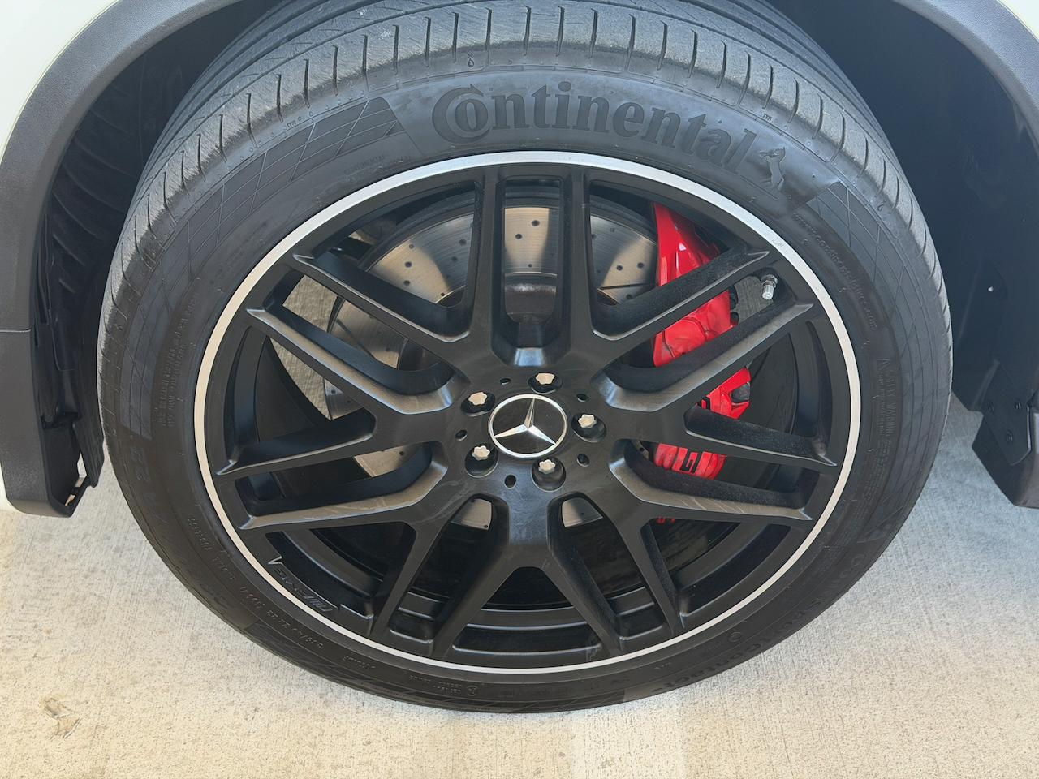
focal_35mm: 48
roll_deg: -1.4
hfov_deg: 39.7
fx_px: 1441
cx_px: 520
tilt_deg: -39.3
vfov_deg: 30.3
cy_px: 390
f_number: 1.78
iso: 160
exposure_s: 1/60
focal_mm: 6.76
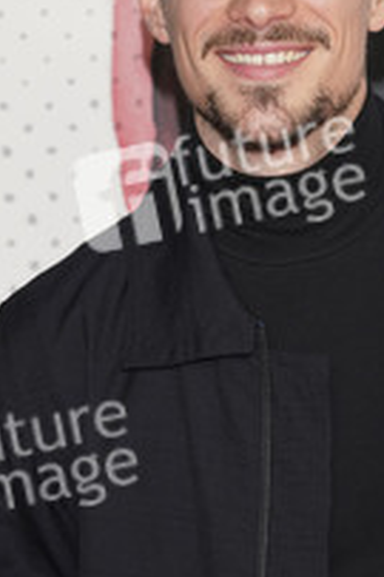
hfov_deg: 4.5
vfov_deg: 6.8
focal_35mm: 304
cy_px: 327
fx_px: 4872
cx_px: 302
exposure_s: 1/250
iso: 1600
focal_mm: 154
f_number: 9
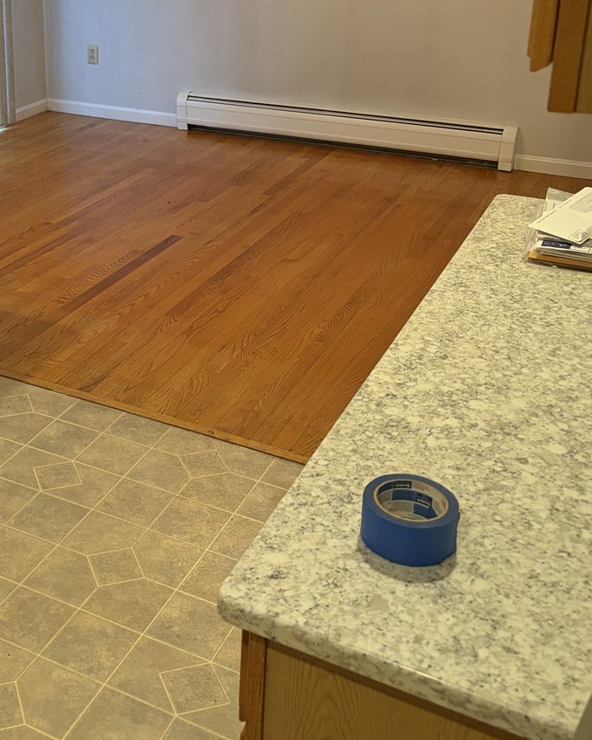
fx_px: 1007
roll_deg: -0.5
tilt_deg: -18.9
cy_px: 215
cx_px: 115
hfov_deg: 31.9
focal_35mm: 46
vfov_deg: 39.6
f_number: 1.6
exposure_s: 1/60
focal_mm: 5.96
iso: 200
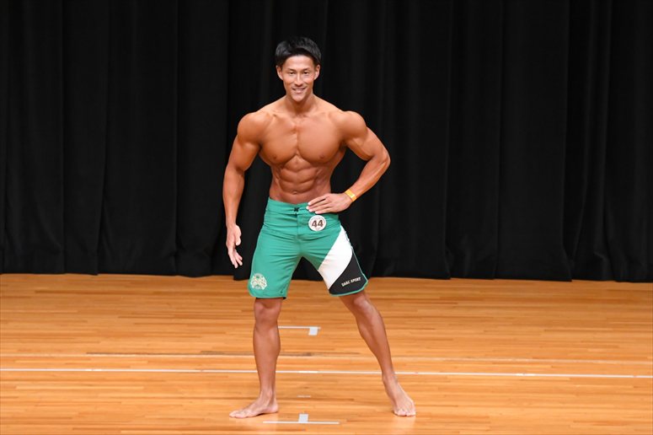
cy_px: 218
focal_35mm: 285
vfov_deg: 4.8
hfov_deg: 7.2
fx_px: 5167
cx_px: 326
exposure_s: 1/400
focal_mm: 190
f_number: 5.6
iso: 4000
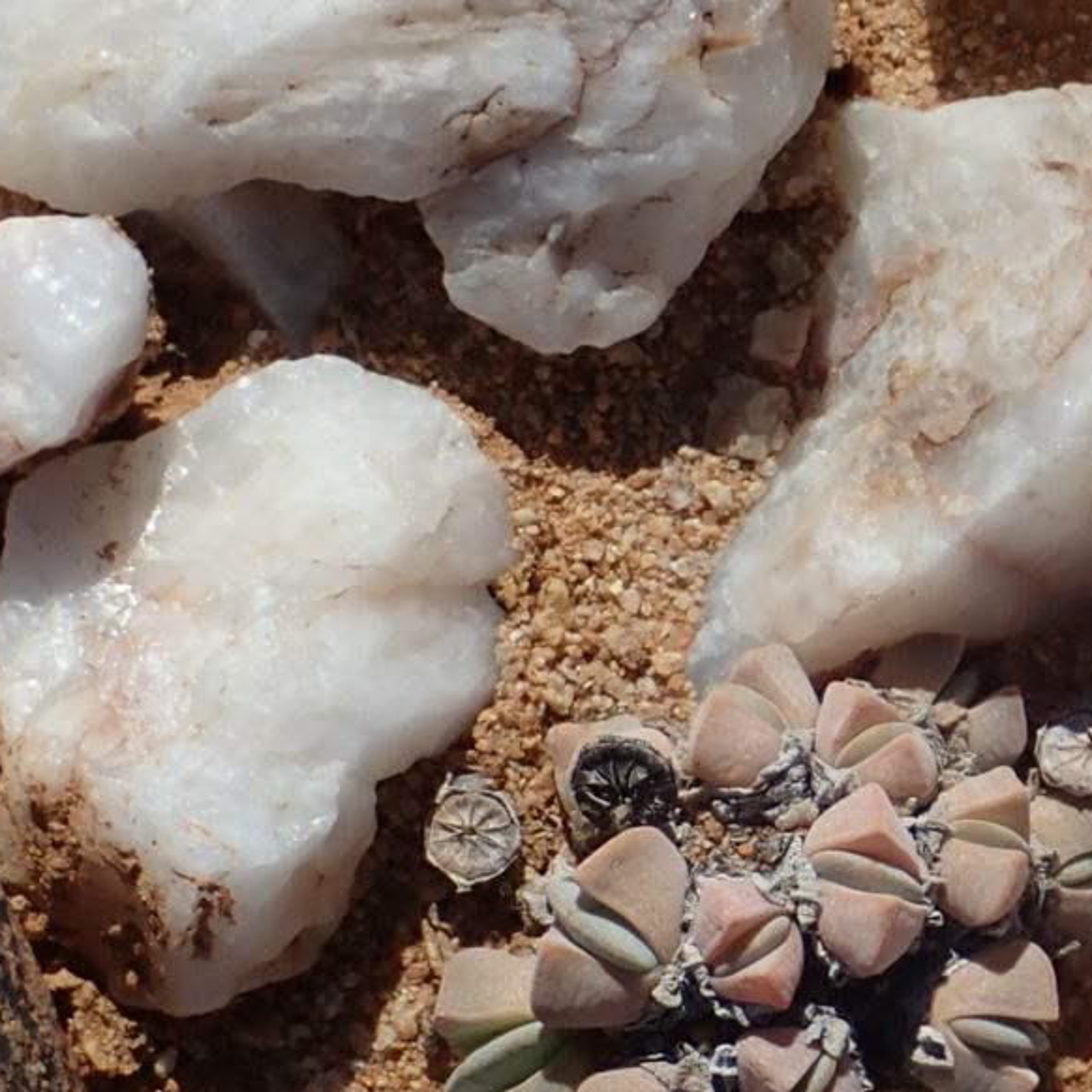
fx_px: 5746
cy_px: 717
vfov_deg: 10.8
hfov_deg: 10.8
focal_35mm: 161
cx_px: 985
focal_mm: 9.61
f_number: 13
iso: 100
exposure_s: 1/160
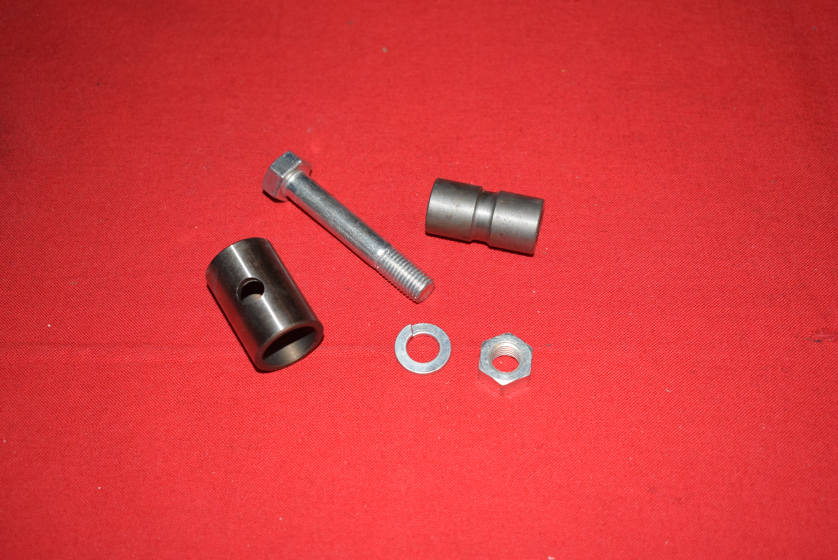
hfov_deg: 36.8
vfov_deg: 25.1
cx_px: 419
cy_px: 280
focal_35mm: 54
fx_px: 1258
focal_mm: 36
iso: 640
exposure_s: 1/125
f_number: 5
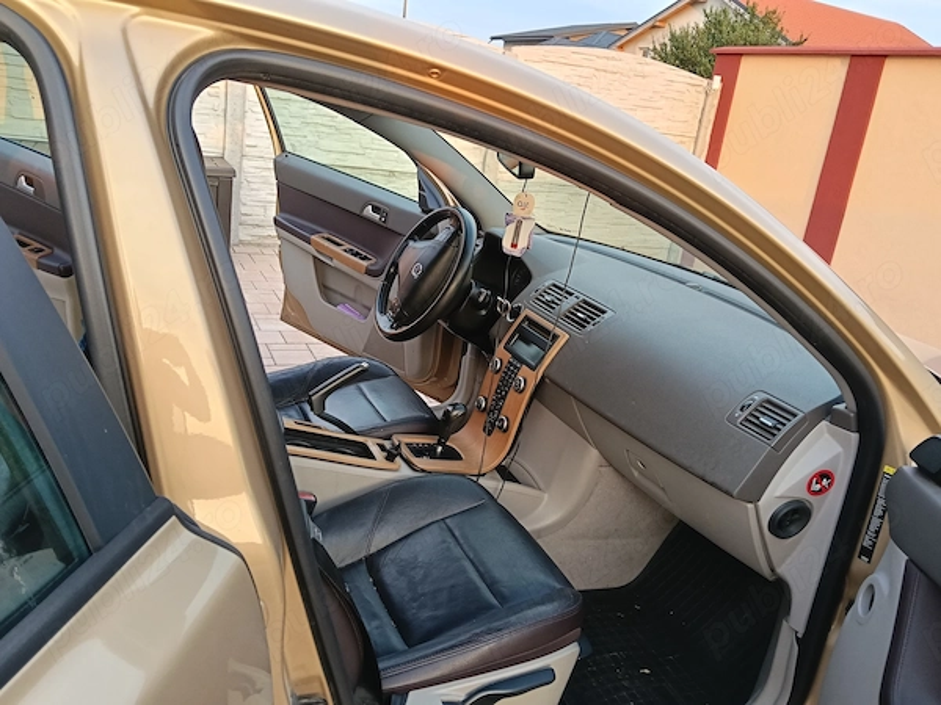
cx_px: 470
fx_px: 734
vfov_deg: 51.4
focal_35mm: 27
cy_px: 352
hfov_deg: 65.3
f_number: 1.8
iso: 80
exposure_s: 1/33.3
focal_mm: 3.98
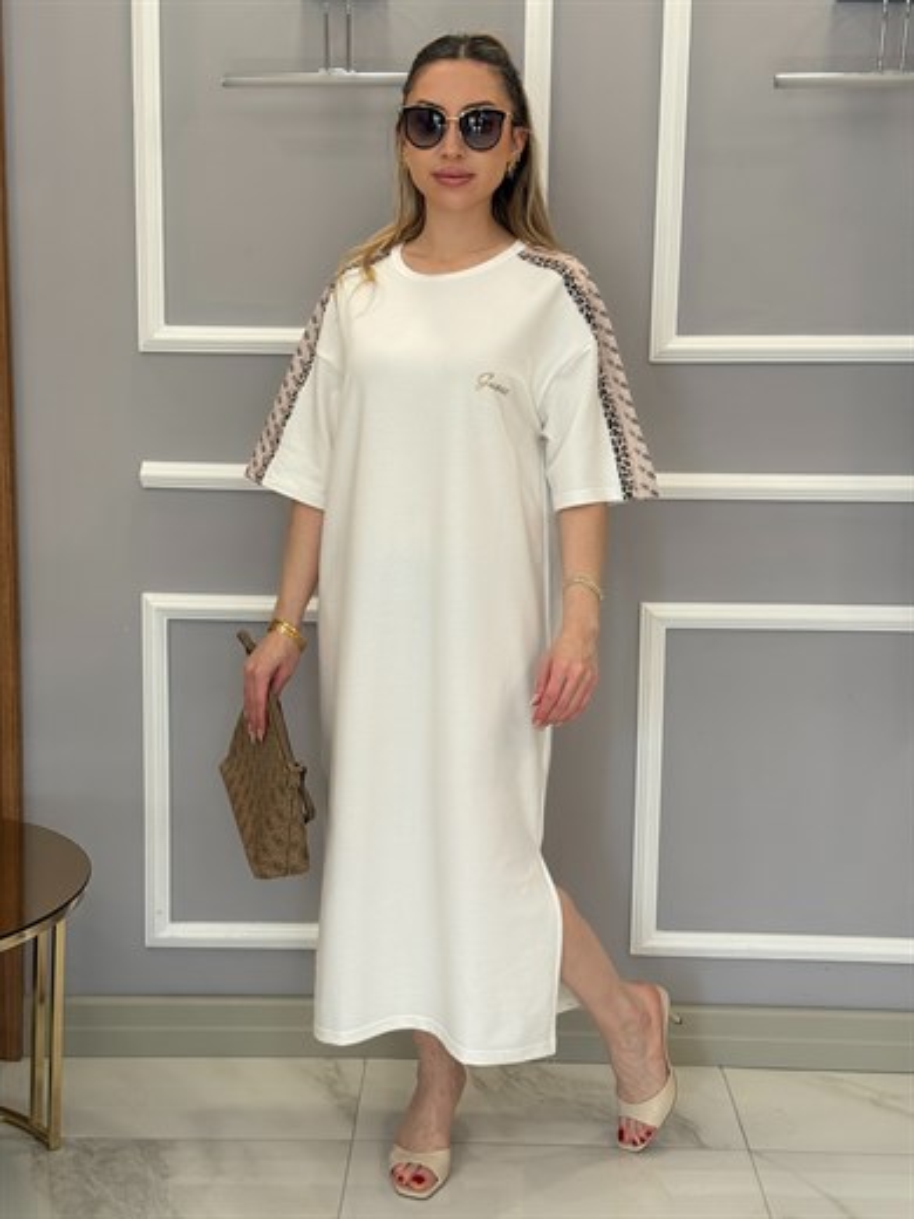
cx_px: 457
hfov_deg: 30.3
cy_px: 610
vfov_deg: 39.7
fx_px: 1690
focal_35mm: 48
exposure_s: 1/197
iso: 80
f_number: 1.78
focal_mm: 6.76
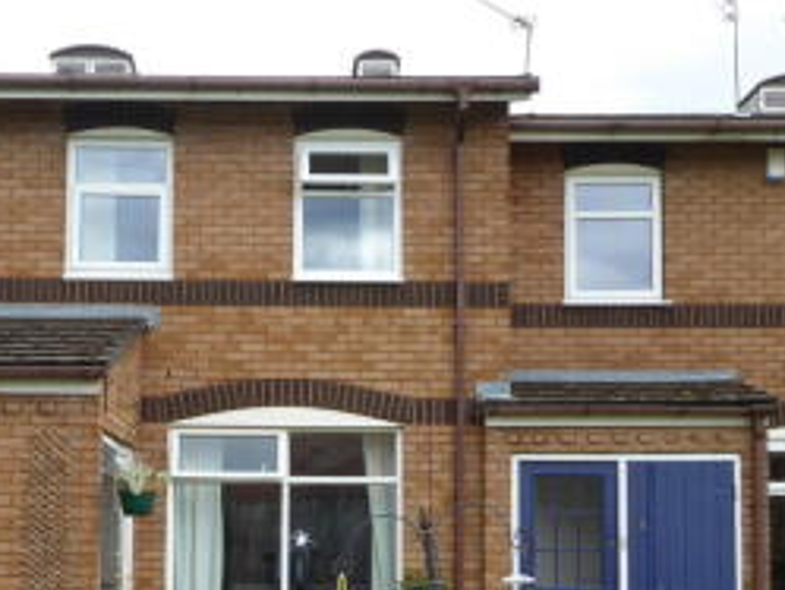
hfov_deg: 34.1
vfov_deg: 25.7
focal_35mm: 56
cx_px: 273
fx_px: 1271
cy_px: 472
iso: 100
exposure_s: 1/60
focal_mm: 5.8
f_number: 5.6
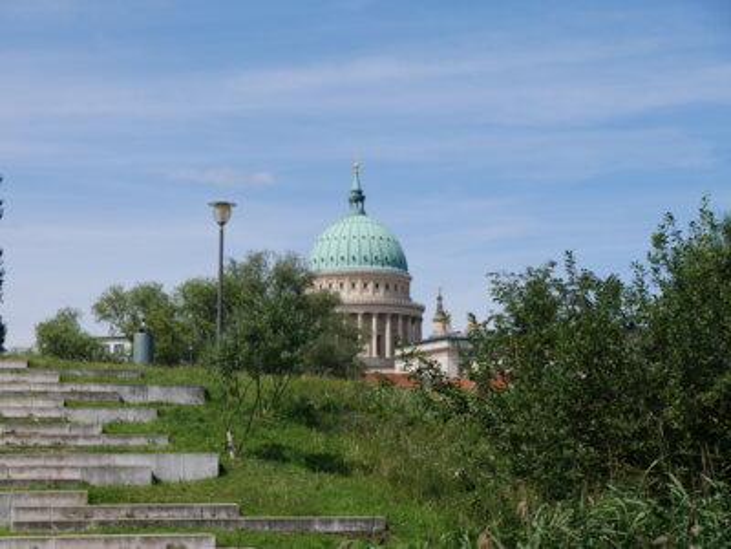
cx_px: 366
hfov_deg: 23.3
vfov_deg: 17.6
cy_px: 274
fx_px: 1774
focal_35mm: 84
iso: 200
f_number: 9
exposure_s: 1/500
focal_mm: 42
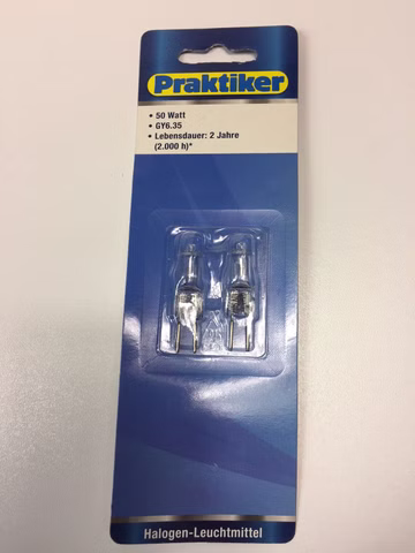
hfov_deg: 48.2
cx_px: 208
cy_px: 276
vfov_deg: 61.7
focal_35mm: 29
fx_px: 464
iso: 50
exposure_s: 1/100
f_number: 2.2
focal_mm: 4.15
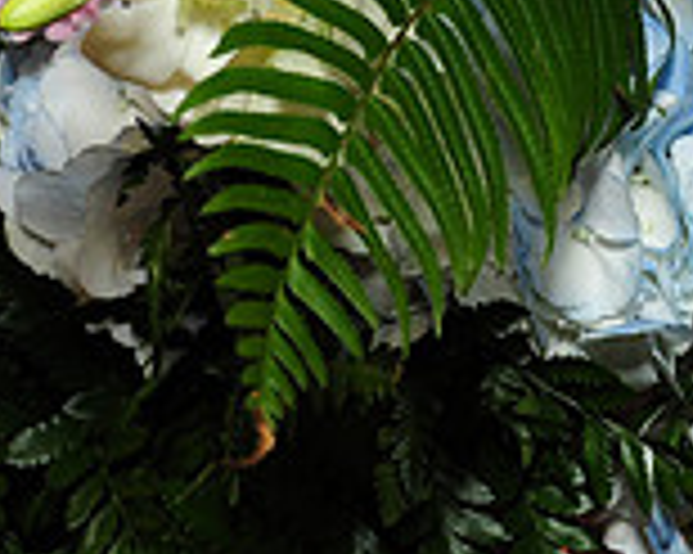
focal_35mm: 127
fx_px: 2603
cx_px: 454
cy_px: -110
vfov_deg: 11.9
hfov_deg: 15.1
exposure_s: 1/60
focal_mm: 24
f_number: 5.6
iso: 640
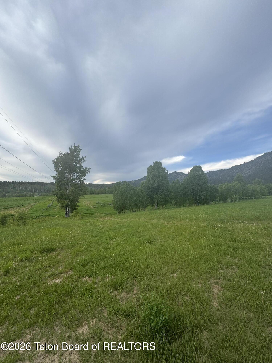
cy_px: 182
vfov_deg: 102.1
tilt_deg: +6.2
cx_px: 136
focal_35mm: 14
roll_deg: +0.1
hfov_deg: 85.7
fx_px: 147
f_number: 2.2
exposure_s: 1/414
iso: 40
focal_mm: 2.22
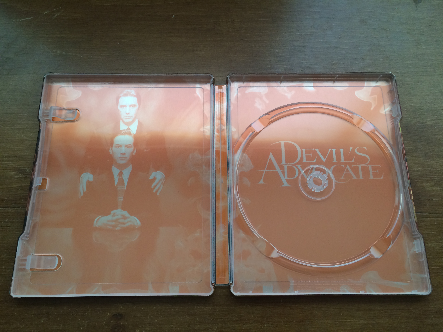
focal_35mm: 29
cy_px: 166
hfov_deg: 61.7
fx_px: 371
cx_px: 222
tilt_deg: -71.9
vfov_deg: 48.2
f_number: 2.2
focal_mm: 4.15
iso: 40
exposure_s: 1/30
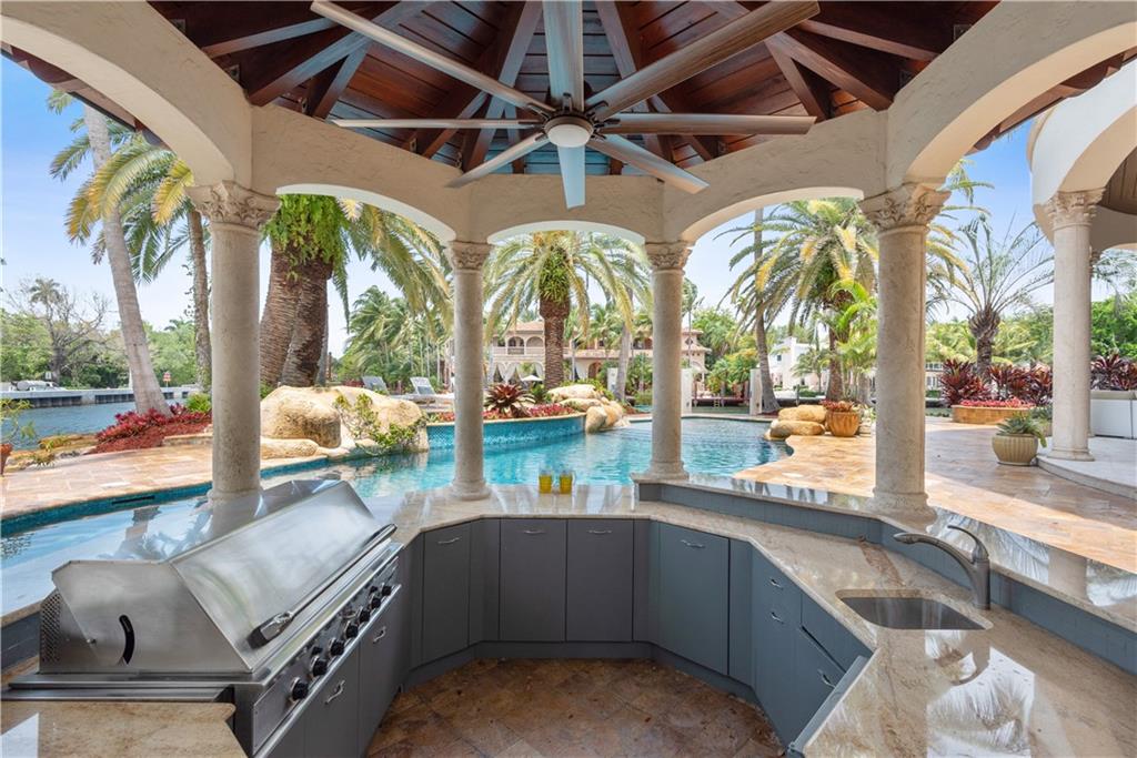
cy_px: 379
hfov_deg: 96.7
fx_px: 505
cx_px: 568
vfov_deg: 73.8
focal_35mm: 16
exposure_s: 1/160
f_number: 8
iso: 250
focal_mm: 16
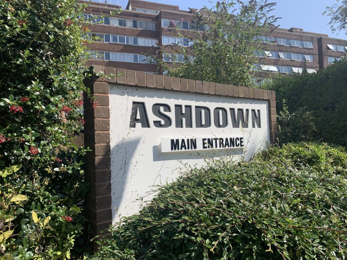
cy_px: 130
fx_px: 261
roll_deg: +2.5
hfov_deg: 67.3
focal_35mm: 26
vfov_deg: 53.1
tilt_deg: +5.2
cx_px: 174
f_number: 1.8
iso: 25
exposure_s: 1/1718
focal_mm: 4.25
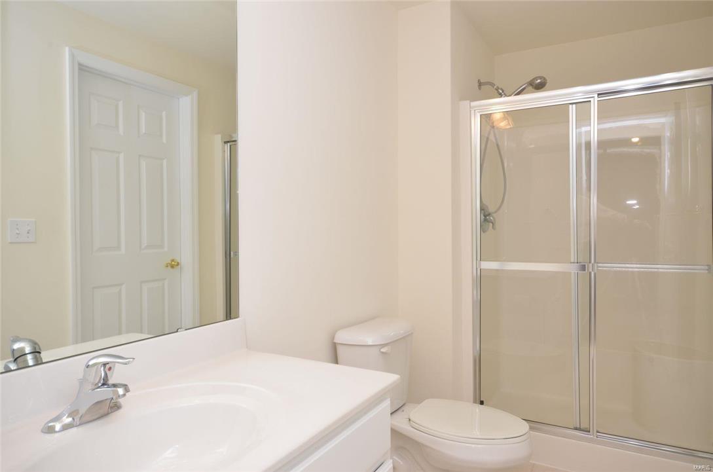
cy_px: 236
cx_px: 356
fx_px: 474
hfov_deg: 73.9
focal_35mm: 24
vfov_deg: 52.9
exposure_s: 1/60
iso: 400
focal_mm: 16
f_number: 11
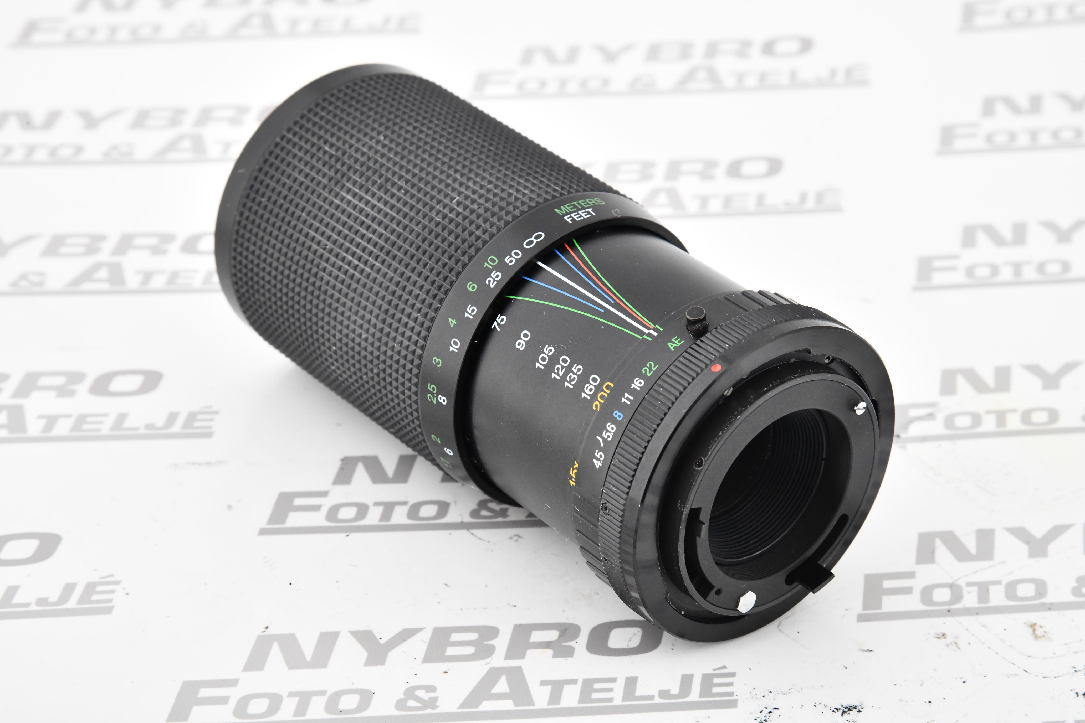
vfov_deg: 11.4
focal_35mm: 120
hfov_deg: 17.1
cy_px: 362
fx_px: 3616
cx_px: 542
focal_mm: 120
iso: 2500
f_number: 16
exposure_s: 1/160
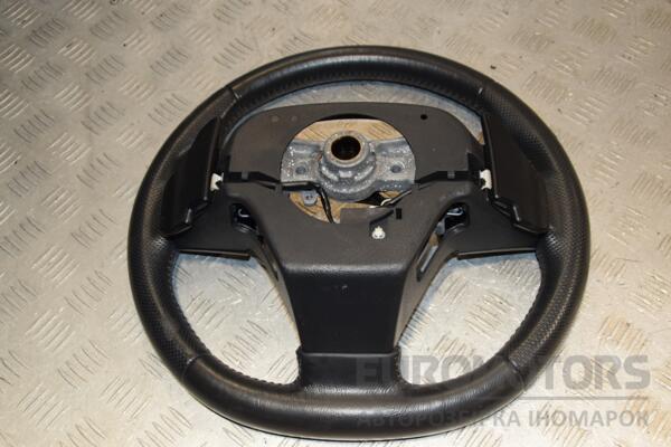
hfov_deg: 46.4
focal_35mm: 42
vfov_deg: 31.9
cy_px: 224
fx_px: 783
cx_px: 336
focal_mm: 28
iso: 800
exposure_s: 1/200
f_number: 6.3
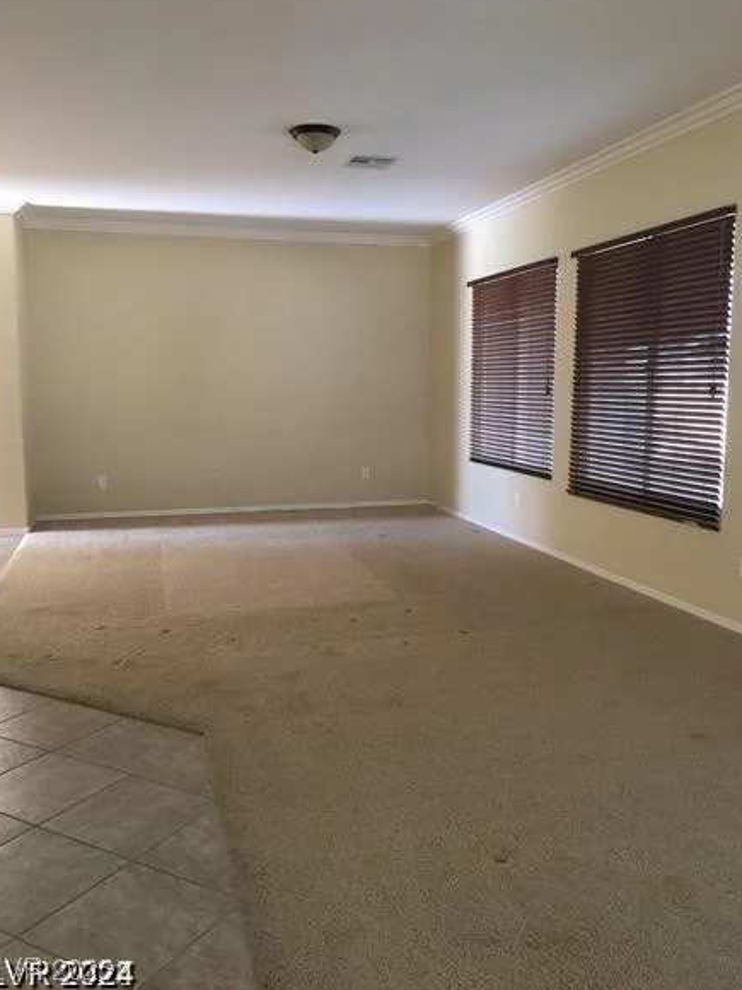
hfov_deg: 46.8
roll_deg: +0.5
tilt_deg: -7.1
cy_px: 486
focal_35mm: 30
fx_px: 857
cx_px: 365
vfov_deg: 60.0
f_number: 2.2
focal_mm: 4.15
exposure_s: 1/30
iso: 160
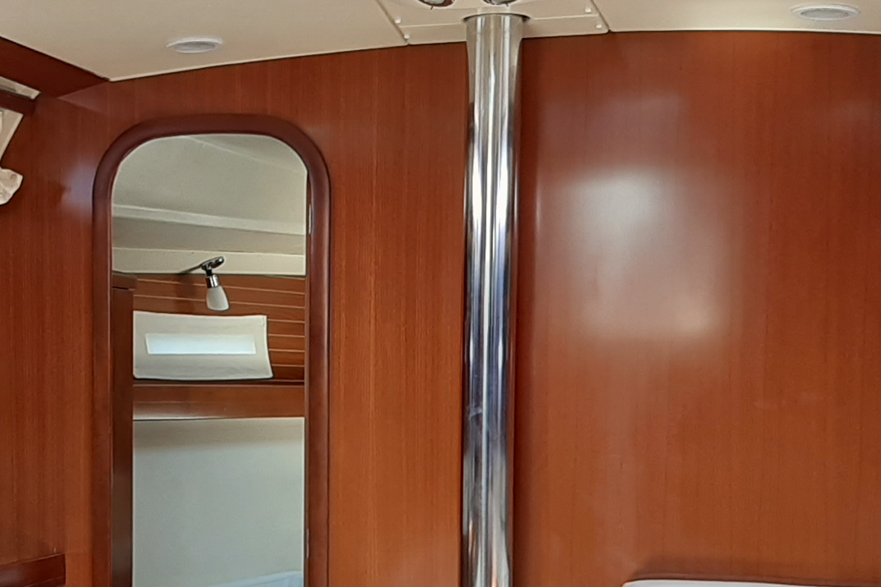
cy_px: 488
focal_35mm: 71
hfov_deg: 27.8
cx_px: 167
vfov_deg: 19.0
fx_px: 1737
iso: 50
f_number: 1.7
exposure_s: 1/60
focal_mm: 3.93
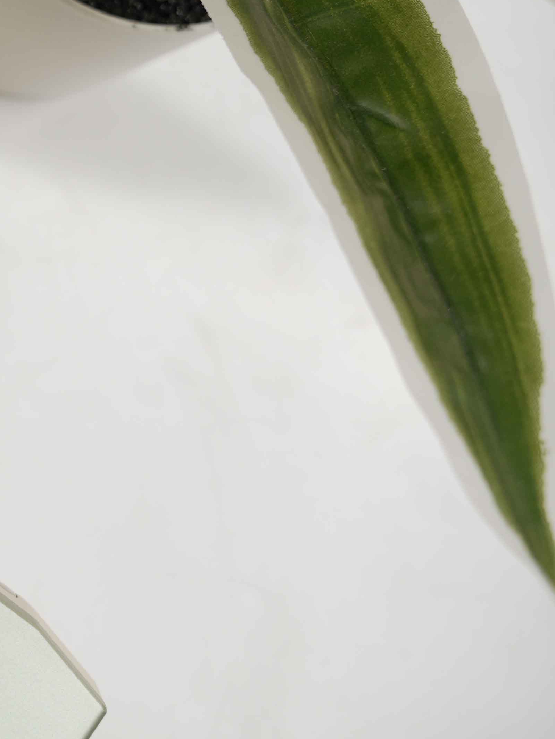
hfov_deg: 11.2
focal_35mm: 118
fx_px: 2528
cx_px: -617
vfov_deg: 16.6
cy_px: 213
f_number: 5
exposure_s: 1/100
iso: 125
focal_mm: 37.4
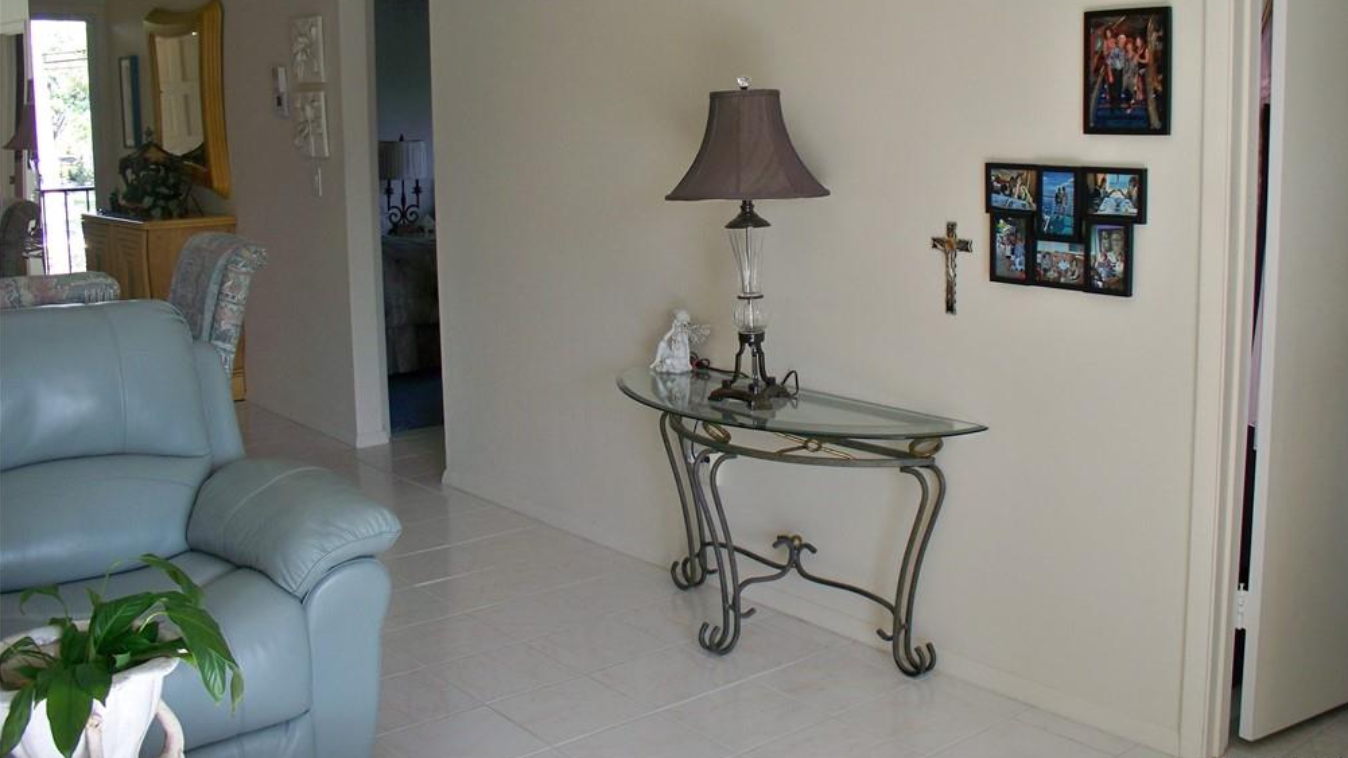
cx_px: 688
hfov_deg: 51.6
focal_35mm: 39
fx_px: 1394
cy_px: 271
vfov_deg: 30.3
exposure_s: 1/80
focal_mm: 7.54
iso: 100
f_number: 2.8
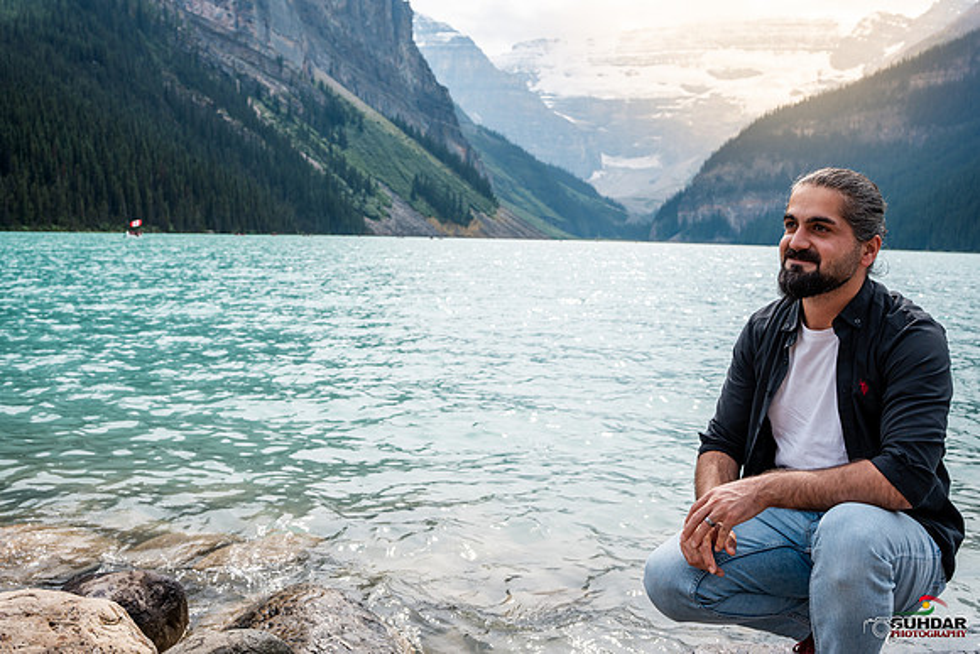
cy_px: 327
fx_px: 953
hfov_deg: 54.4
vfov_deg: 37.9
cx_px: 490
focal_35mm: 35
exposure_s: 1/640
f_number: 6.3
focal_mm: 35
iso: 200
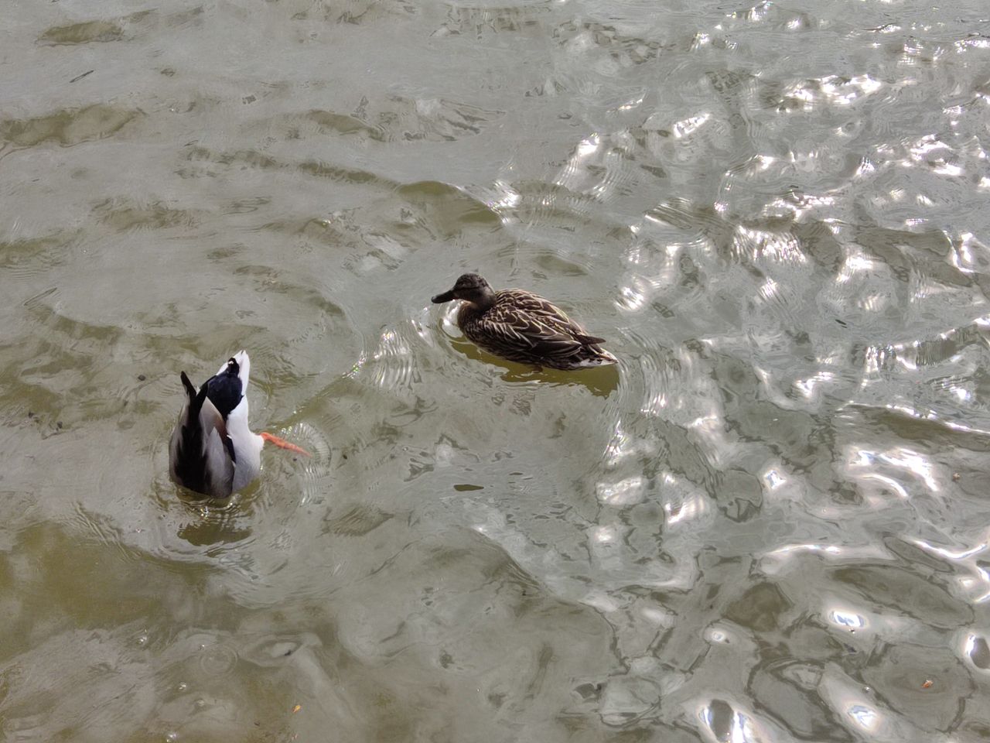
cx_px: 495
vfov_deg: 28.6
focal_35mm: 51
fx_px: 1459
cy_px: 372
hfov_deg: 37.5
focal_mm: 4.71
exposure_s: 1/1560
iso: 50
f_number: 1.79
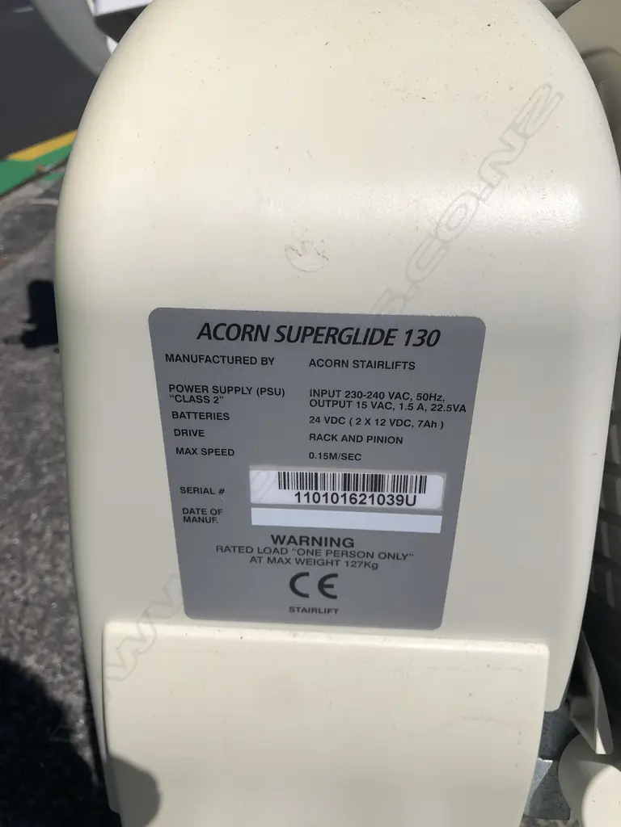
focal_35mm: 28
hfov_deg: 49.7
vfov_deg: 63.4
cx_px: 310
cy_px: 414
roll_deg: -1.2
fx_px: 670
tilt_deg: -33.7
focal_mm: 4
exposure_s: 1/6897
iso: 20
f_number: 1.8
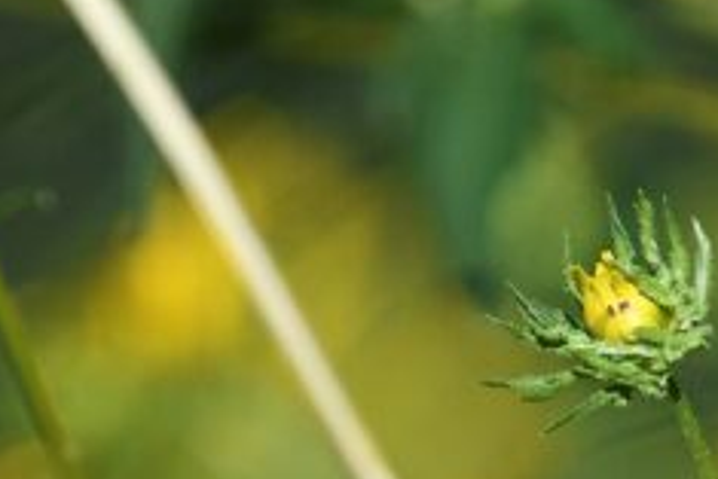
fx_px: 54799
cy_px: 764
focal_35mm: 2746
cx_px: -174
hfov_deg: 0.8
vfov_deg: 0.5
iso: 800
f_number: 5.6
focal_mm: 420
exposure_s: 1/3200
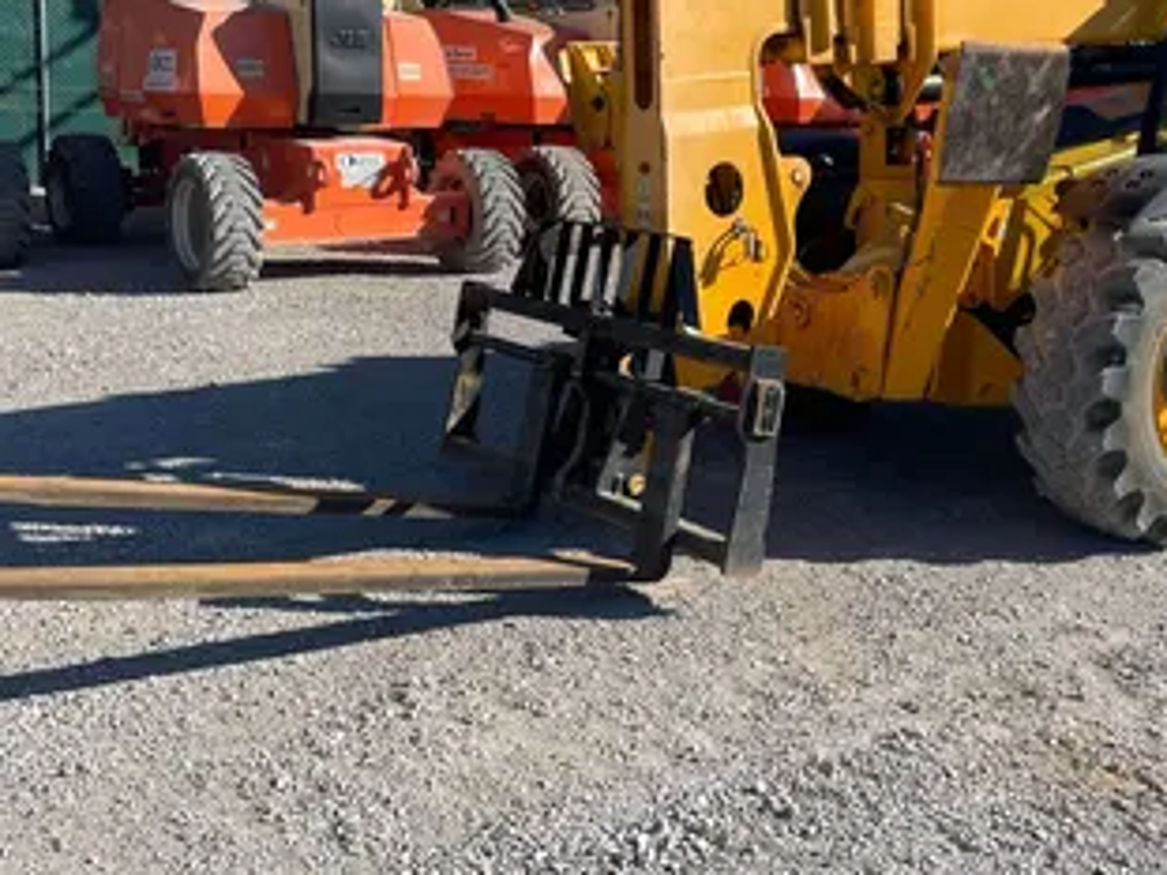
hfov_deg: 41.1
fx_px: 1550
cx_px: 687
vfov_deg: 31.3
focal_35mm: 46
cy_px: 291
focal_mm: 4.2
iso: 32
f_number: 1.6
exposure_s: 1/2817
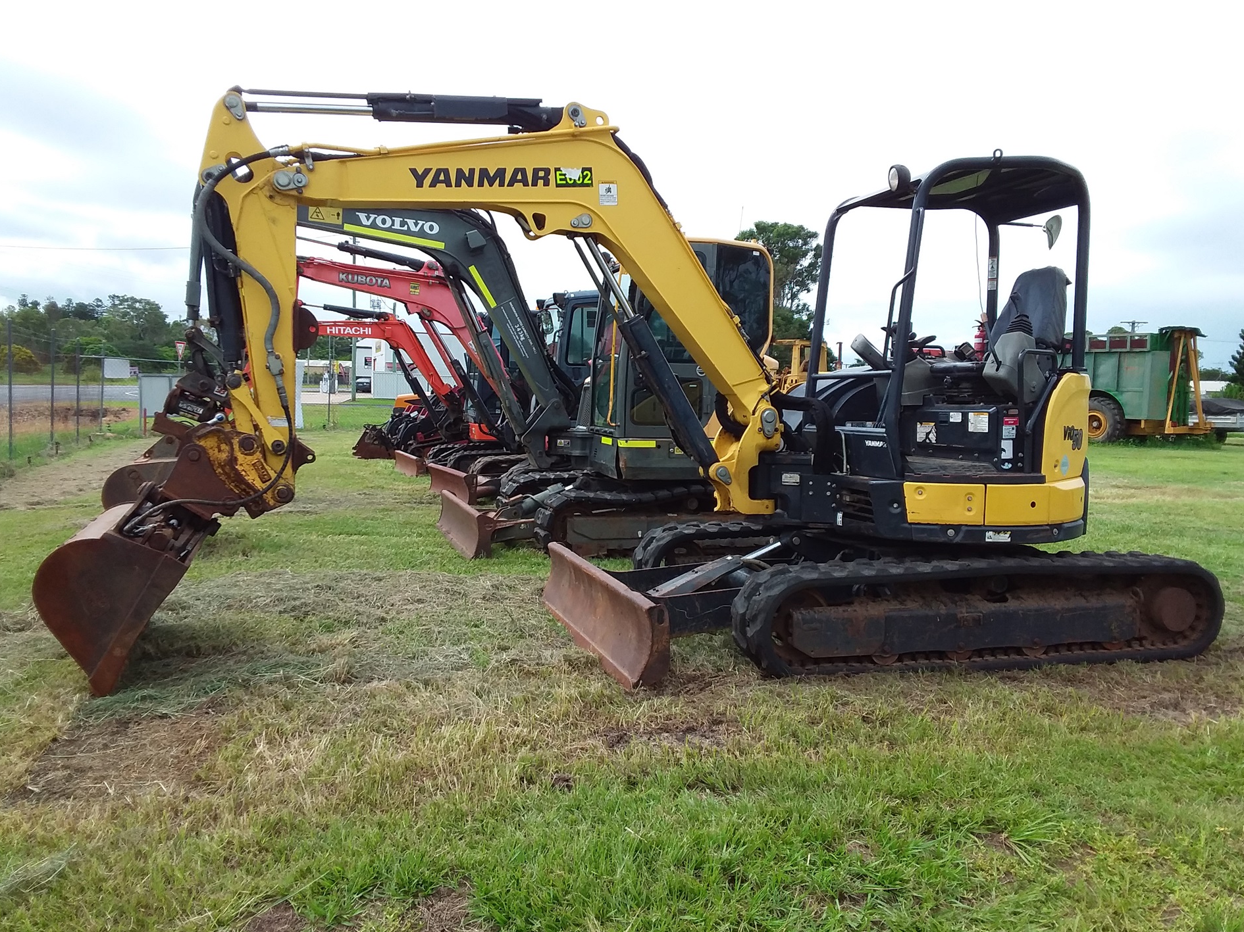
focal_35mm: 29
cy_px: 460
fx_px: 1042
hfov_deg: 61.7
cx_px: 636
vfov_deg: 48.2
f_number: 1.9
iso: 40
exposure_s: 1/1264
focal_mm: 2.91
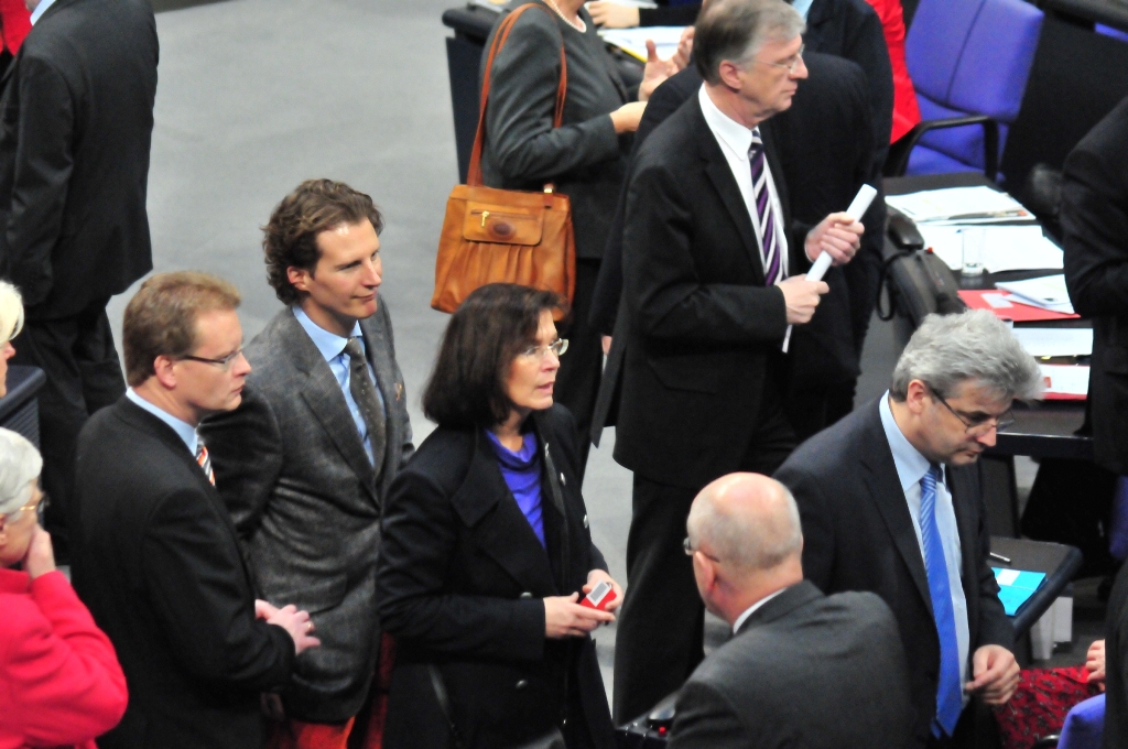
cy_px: 374
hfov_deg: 10.2
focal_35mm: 202
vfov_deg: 6.8
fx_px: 6337
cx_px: 564
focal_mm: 135
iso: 3200
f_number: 5.6
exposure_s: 1/125
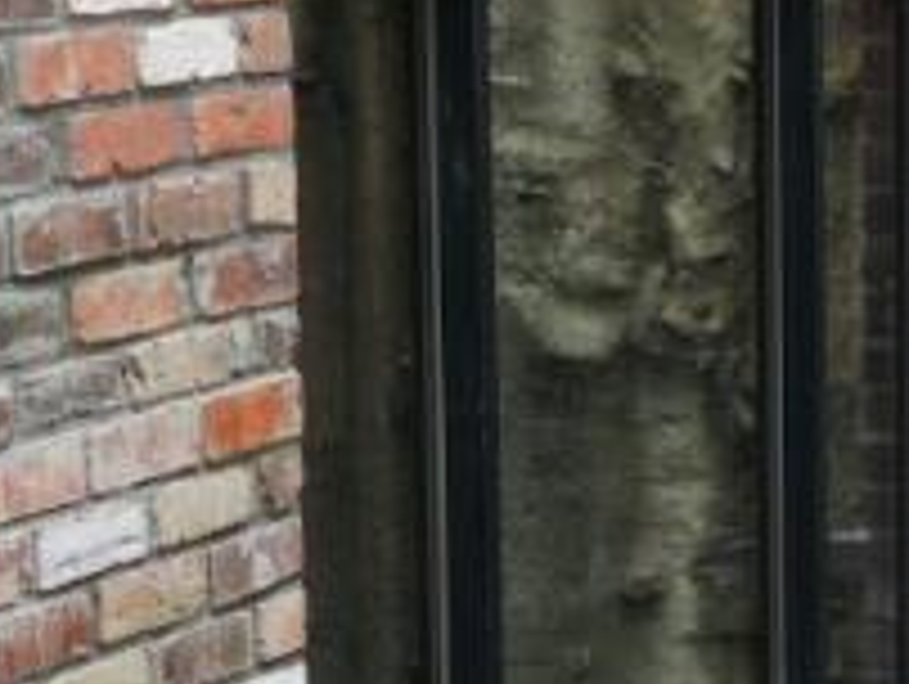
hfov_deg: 11.0
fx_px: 4680
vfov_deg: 8.3
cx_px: 796
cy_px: 605
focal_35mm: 178
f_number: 1.7
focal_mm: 6.72
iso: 200
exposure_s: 1/400
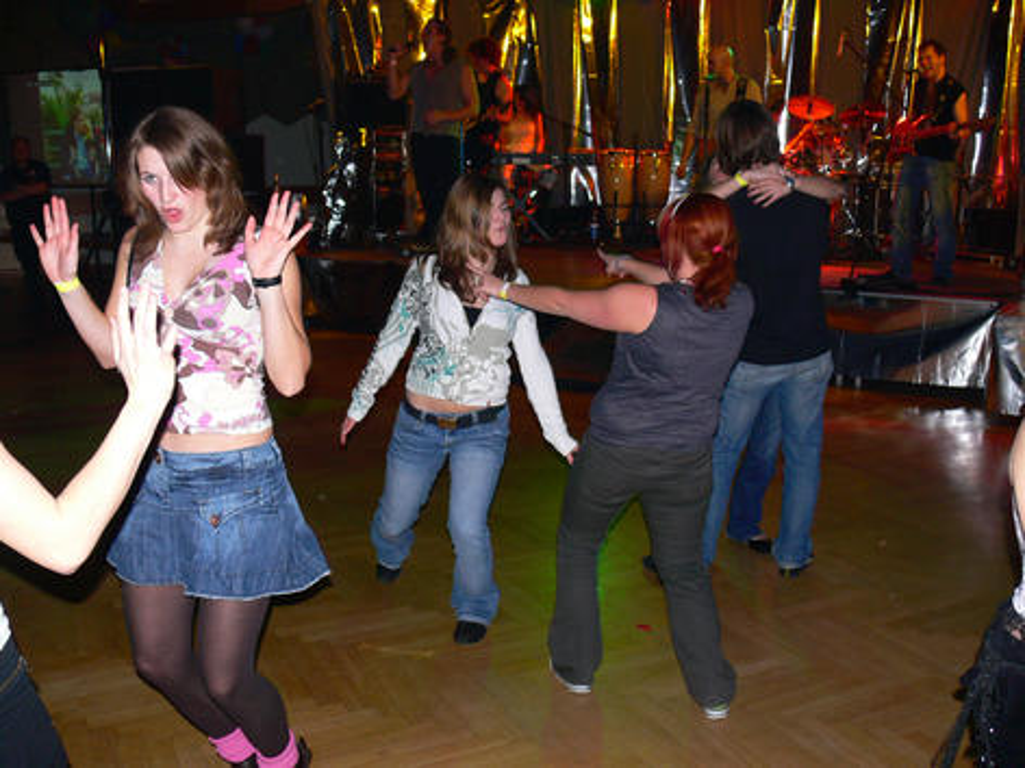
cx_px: 512
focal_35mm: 35
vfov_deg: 40.7
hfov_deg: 52.6
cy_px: 384
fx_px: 1036
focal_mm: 7.4
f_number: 2.8
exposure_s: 1/30
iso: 100
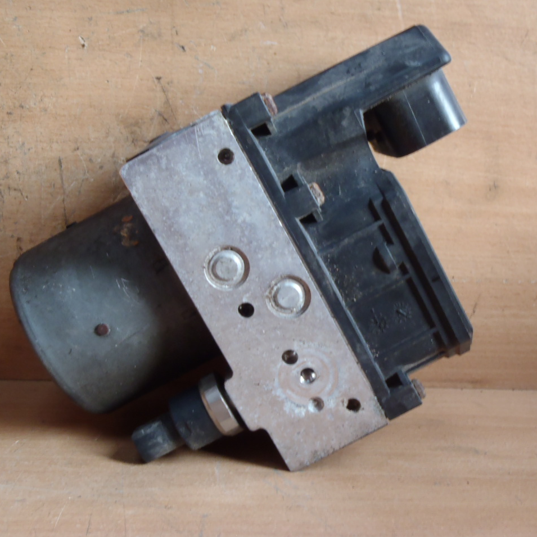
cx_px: 280
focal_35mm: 45
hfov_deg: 37.5
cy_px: 269
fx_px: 790
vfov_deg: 37.6
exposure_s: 1/13
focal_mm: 6.83
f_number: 4.6
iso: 200
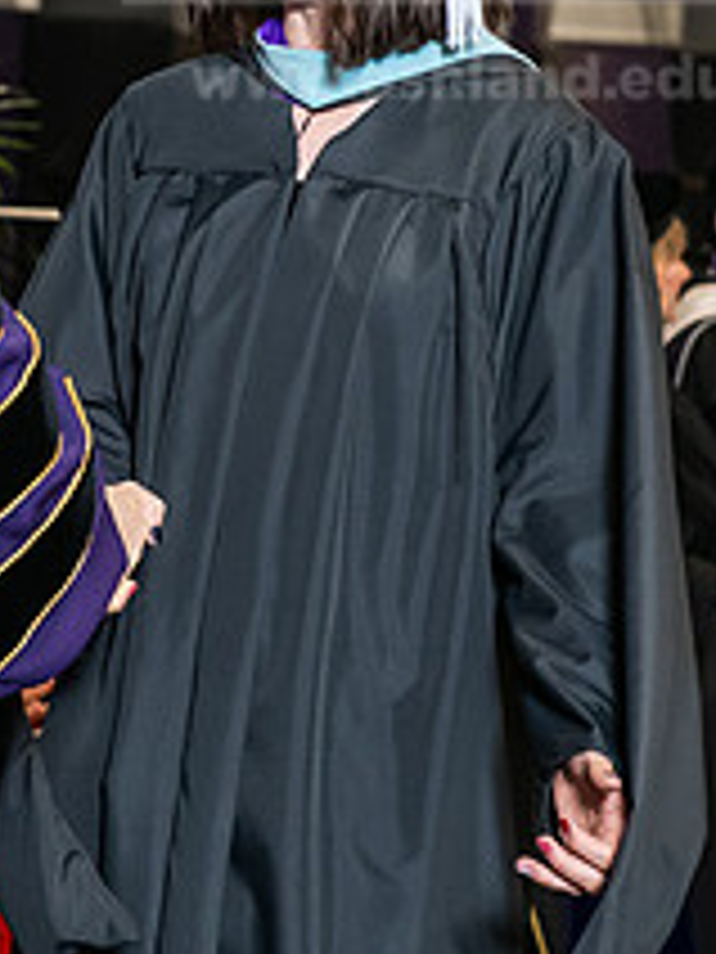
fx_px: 5074
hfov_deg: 8.0
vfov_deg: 10.7
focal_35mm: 184
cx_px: -14
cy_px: 173
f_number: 5
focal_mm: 70
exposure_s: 1/200
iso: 2000
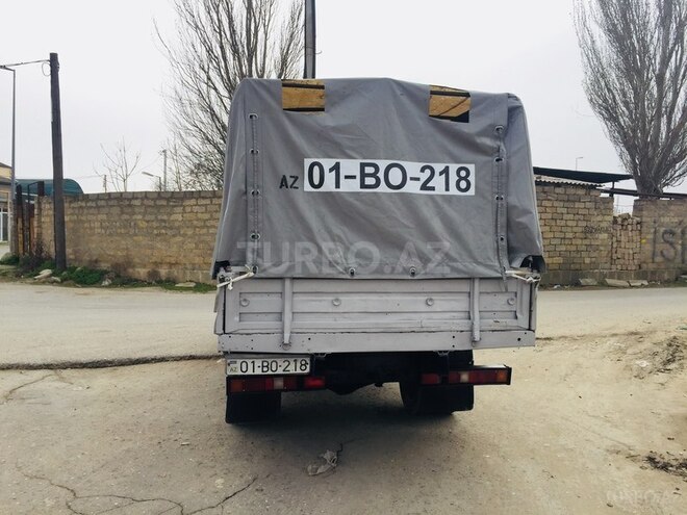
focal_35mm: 29
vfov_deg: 48.2
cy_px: 258
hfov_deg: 61.7
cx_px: 344
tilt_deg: -1.9
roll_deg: -1.5
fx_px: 576
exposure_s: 1/1130
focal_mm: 4.15
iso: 32
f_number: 2.2
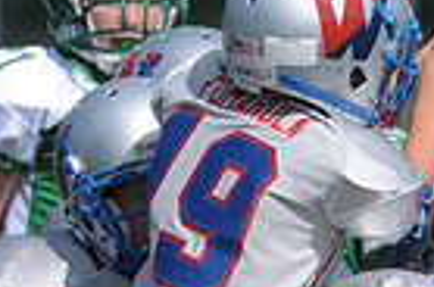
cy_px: 476
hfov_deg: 1.7
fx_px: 15035
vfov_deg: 1.1
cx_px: 528
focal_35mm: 1250
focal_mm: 200
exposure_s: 1/8000
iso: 640
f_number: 4
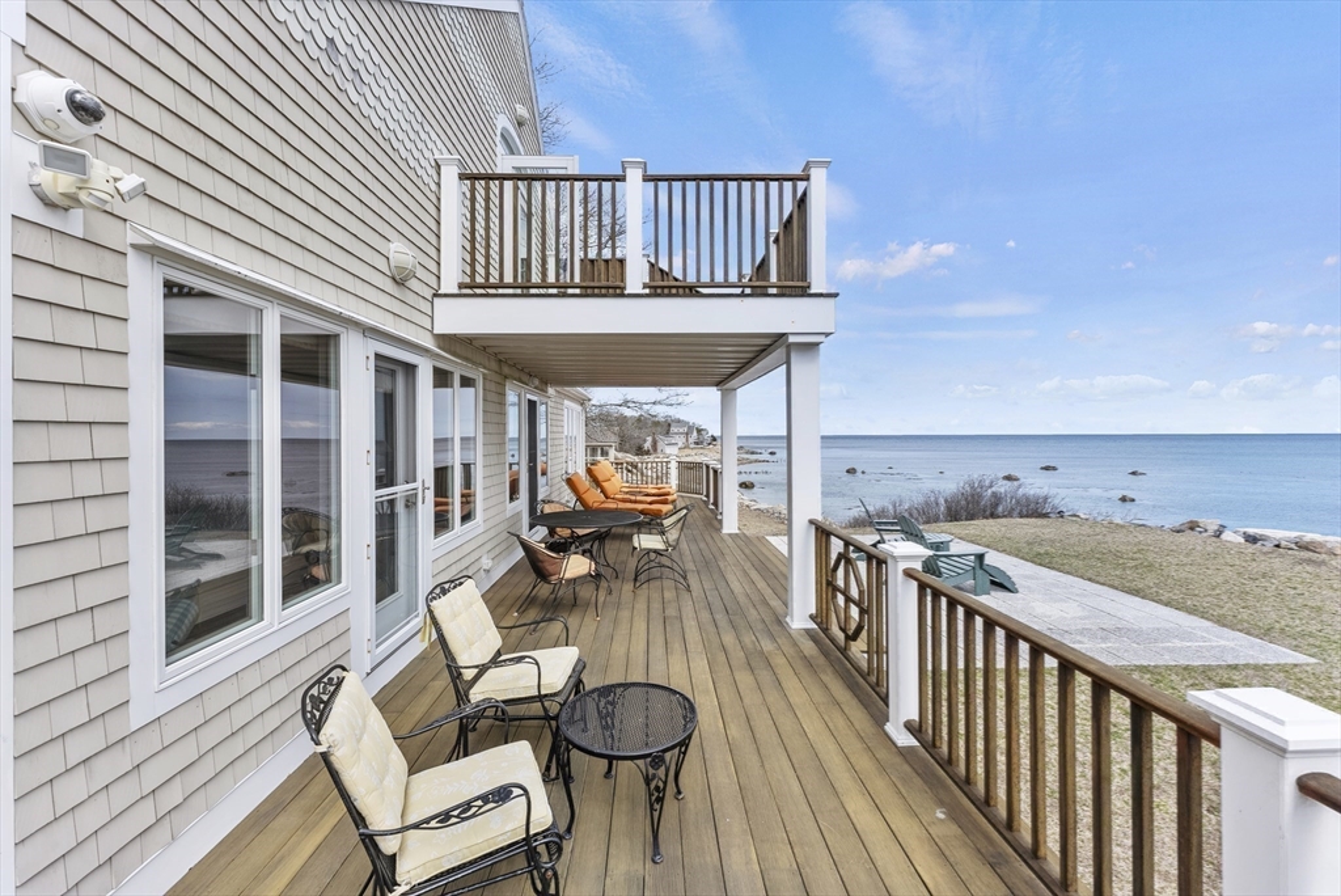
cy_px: 448
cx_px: 670
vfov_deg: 81.3
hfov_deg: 104.2
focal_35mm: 14
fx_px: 522
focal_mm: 14
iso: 160
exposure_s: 1/400
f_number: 7.1
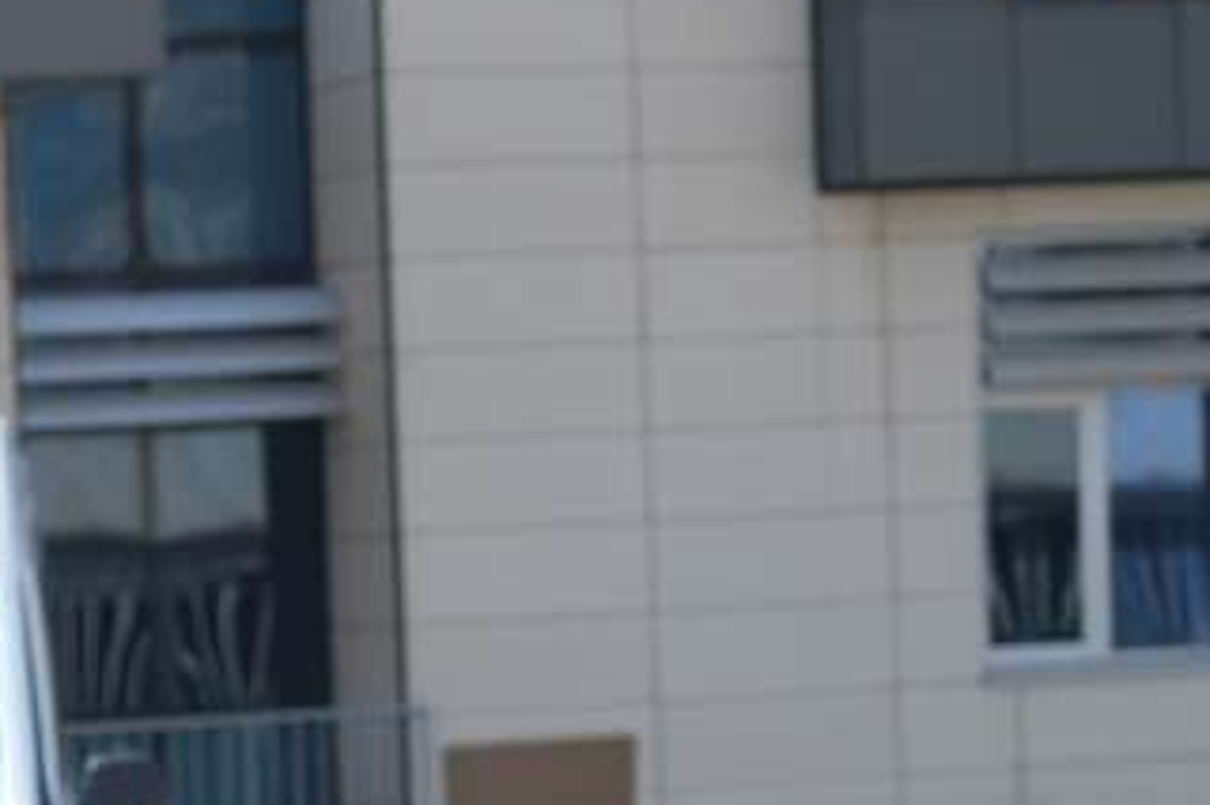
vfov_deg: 6.8
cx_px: -174
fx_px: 6584
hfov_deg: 10.4
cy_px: 1438
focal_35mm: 196
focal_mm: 49
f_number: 4.5
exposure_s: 1/500
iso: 100
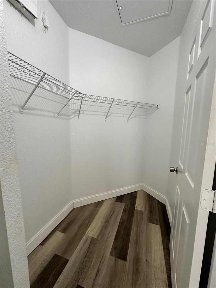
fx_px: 116
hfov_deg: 85.7
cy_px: 144
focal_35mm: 14
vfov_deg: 102.1
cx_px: 108
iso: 250
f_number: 2.2
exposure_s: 1/120
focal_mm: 2.22
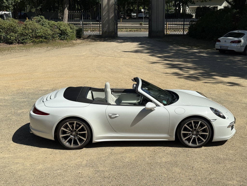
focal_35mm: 48
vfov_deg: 30.3
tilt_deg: -13.2
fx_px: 343
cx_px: 124
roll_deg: +0.3
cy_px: 93
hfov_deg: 39.7
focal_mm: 6.76
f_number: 1.78
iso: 64
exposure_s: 1/3378
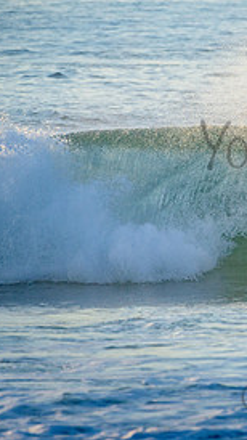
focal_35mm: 1107
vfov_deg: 2.0
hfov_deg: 1.1
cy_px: 131
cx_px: 366
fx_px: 12897
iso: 500
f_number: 5.6
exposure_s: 1/2000
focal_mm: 500
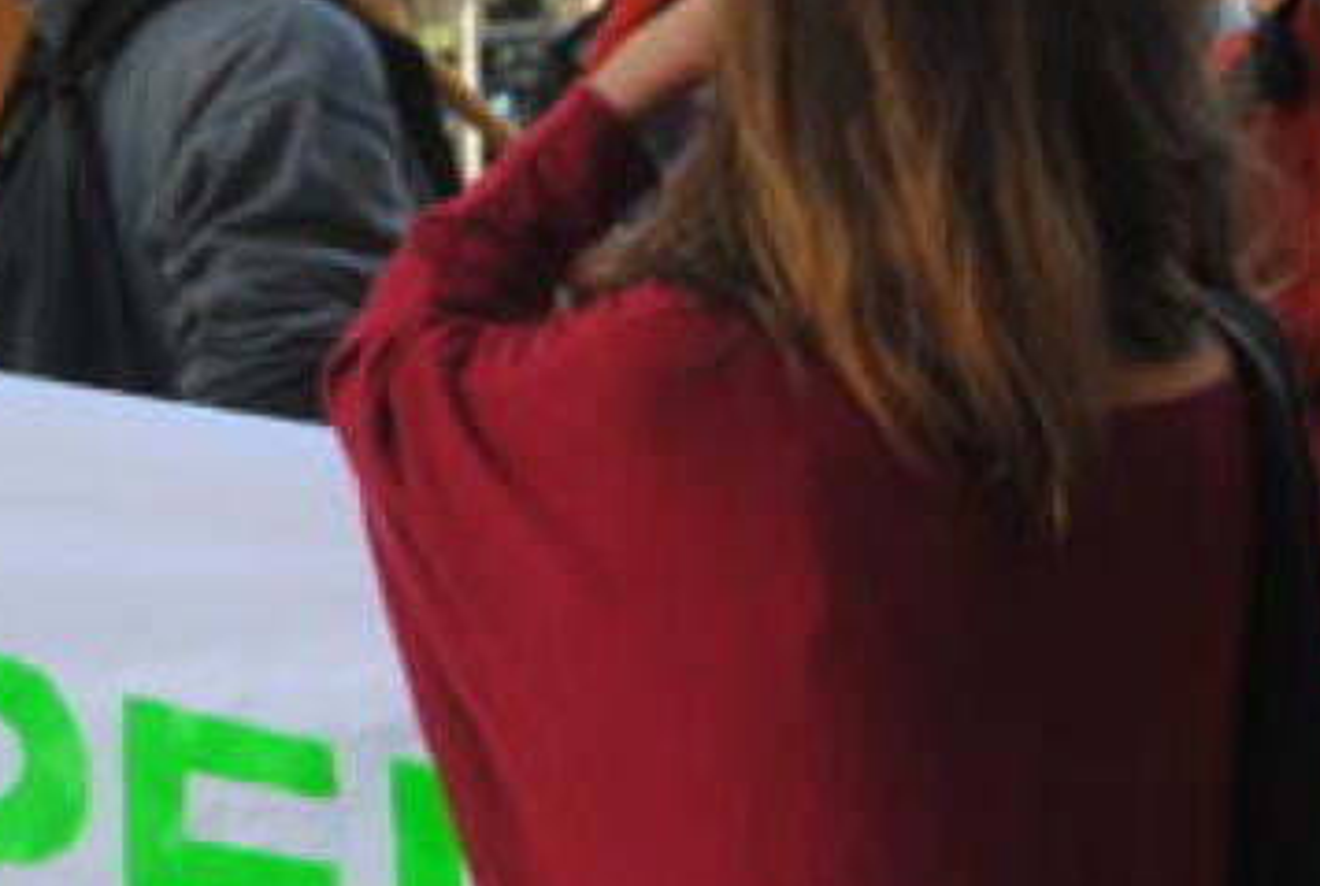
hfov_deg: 10.0
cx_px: -323
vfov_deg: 6.8
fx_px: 7422
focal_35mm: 202
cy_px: 284
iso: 160
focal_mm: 40
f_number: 5.6
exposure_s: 1/125
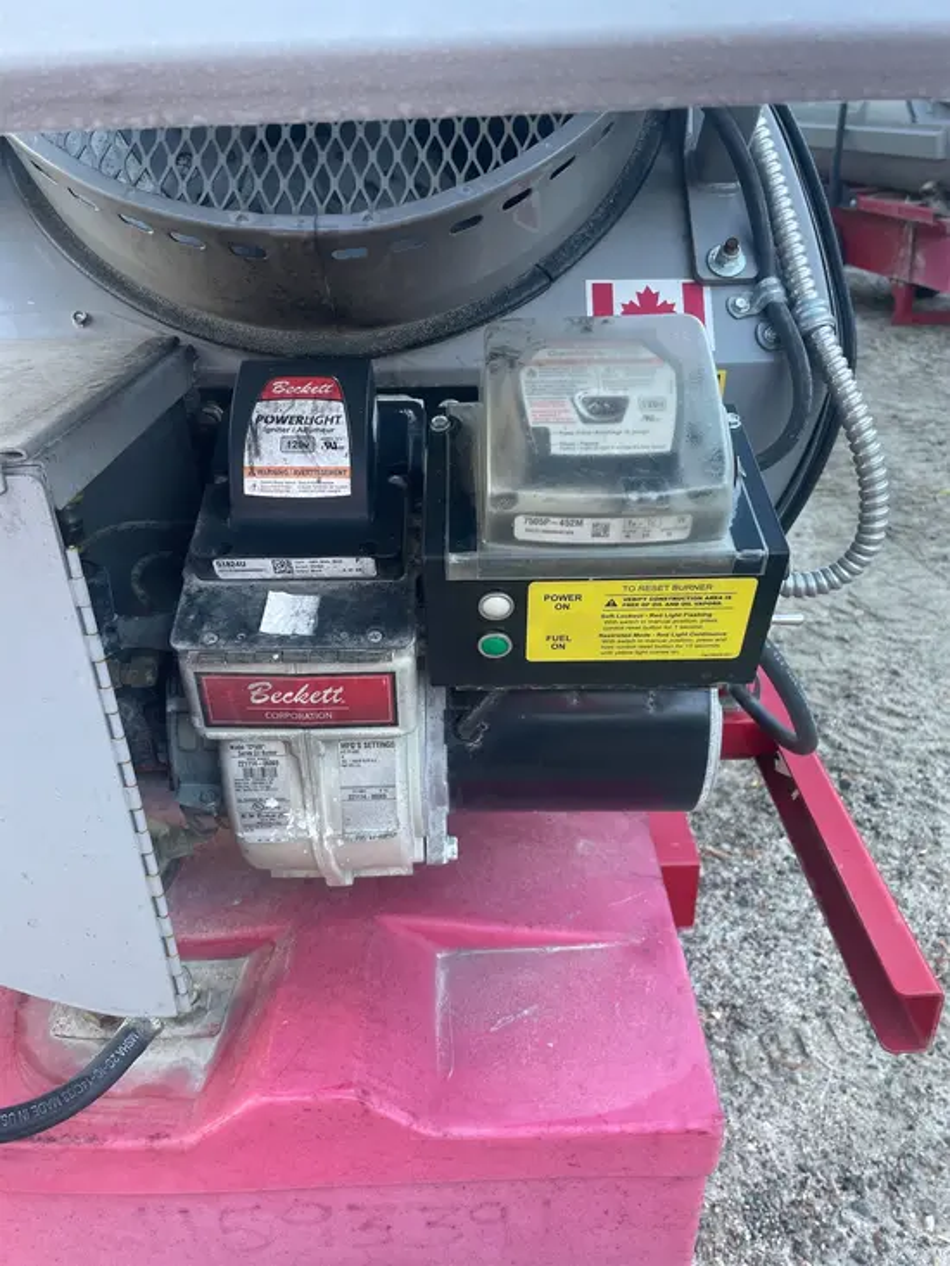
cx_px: 475
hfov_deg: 53.1
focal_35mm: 26
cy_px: 633
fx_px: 951
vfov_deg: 67.3
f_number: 1.6
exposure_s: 1/121
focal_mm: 4.2
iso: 80
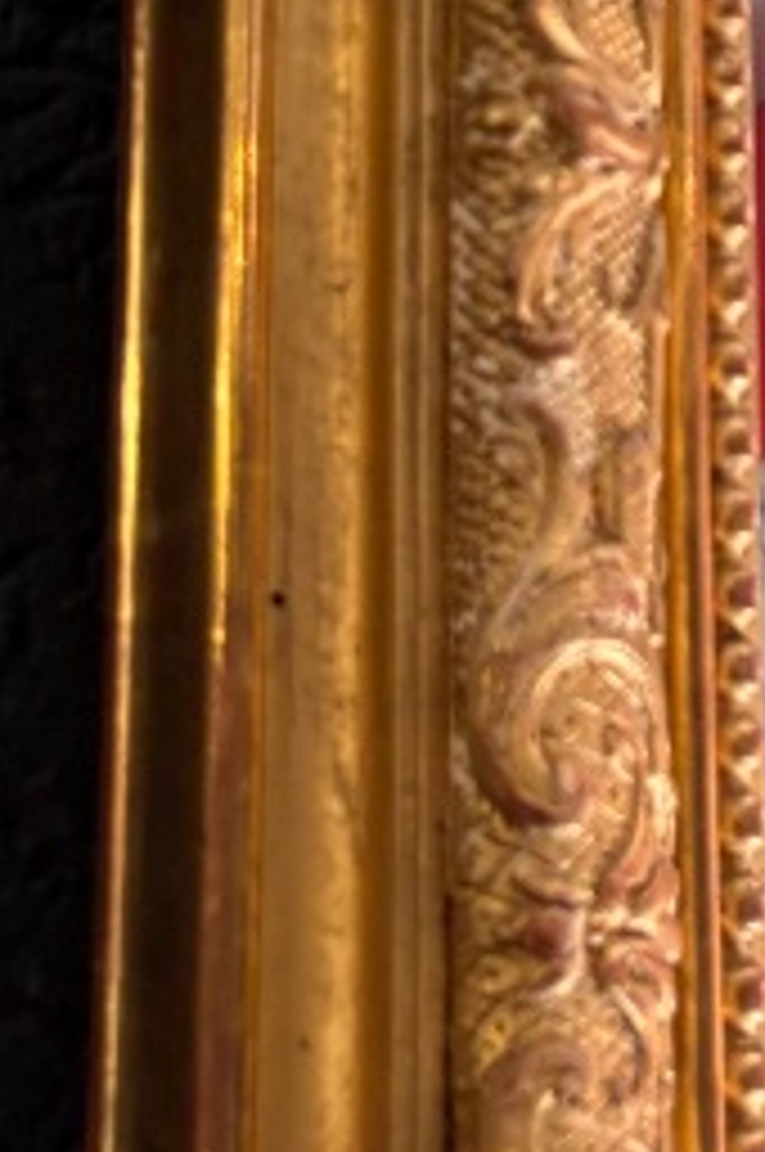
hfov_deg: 9.9
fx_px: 4059
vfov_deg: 15.0
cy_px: -544
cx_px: 1566
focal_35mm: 127
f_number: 1.6
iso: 64
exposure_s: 1/100
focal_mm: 5.96
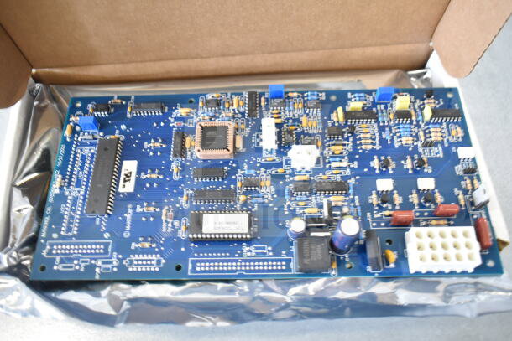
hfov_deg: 59.5
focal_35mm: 32
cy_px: 170
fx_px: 448
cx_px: 256
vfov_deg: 41.7
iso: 1600
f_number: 3.8
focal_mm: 21
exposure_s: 1/50
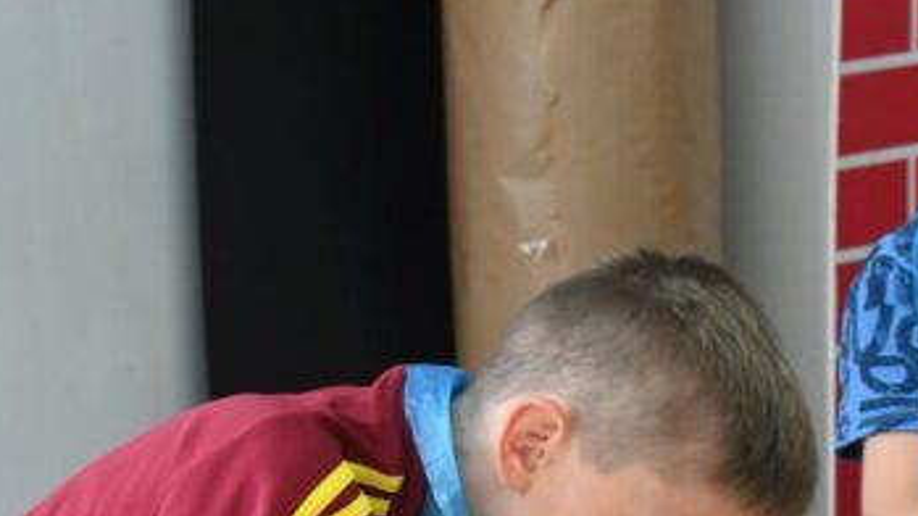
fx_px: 5450
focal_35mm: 224
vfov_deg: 5.4
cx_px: 402
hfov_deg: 9.6
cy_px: 573
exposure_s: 1/160
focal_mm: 73
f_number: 6
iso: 2500
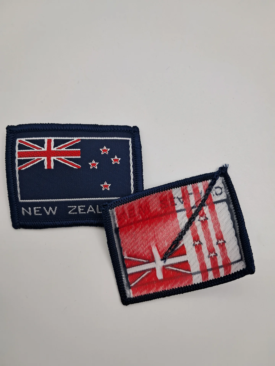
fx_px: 286
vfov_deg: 65.3
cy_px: 183
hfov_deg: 51.4
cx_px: 138
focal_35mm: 27
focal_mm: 4
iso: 50
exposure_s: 1/100
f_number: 1.8
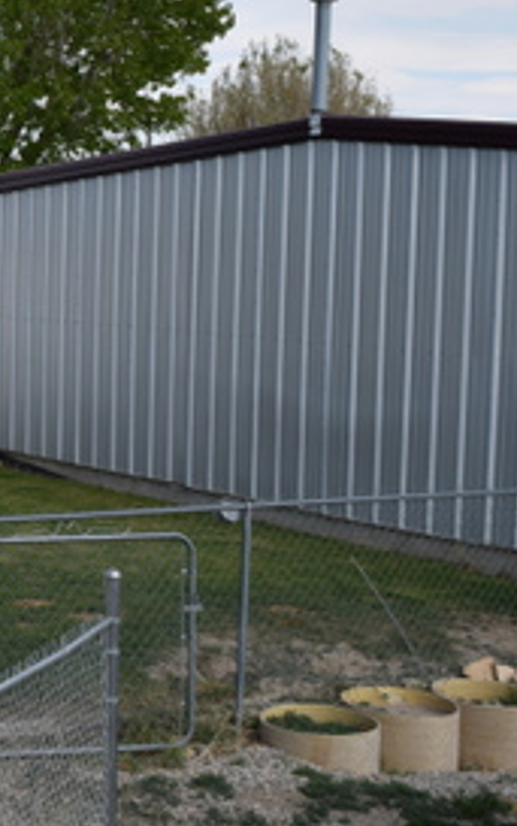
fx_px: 1936
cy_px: 366
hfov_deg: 13.6
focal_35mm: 86
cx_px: -423
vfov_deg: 24.1
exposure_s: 1/320
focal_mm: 24
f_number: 9
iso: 200
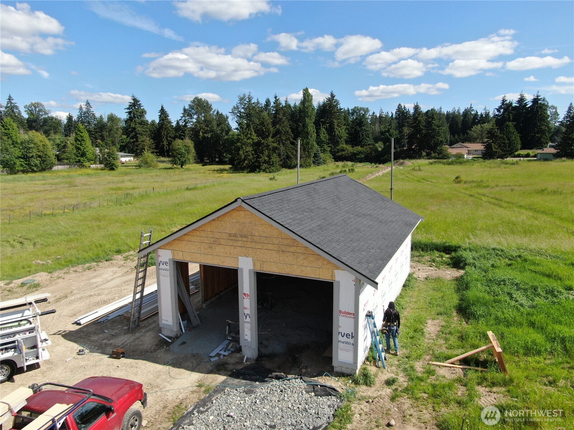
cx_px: 287
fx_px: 398
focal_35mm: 24
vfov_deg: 56.8
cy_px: 215
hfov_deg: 71.6
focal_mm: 4.39
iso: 100
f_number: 2.8
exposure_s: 1/1250
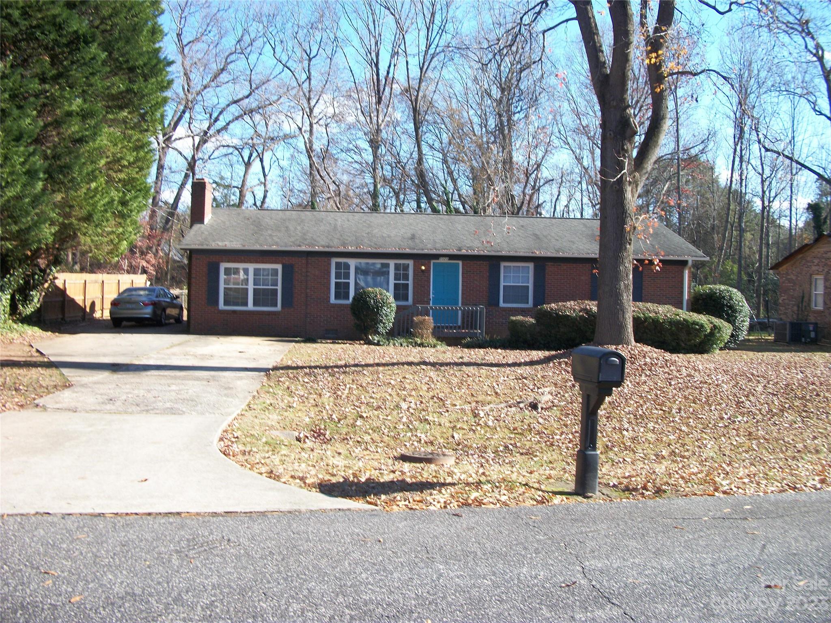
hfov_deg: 56.8
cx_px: 416
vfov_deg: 44.2
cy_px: 312
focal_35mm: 32
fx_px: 768
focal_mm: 5.7
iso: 80
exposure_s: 1/60
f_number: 8.8
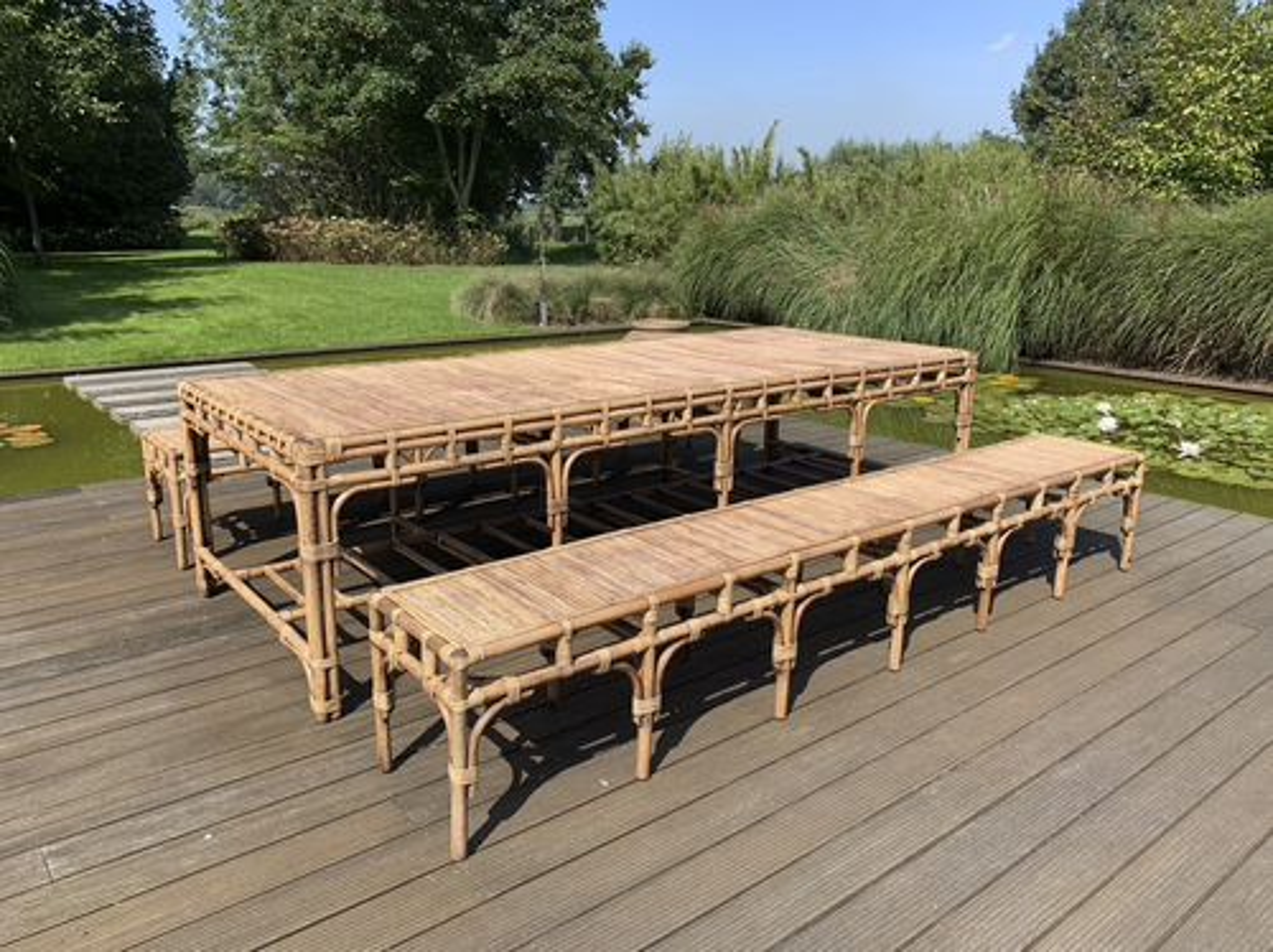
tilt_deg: -15.2
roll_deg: -0.6
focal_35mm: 26
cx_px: 636
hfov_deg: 67.4
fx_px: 955
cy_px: 476
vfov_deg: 53.0
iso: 25
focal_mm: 4.25
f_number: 1.8
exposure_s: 1/1661
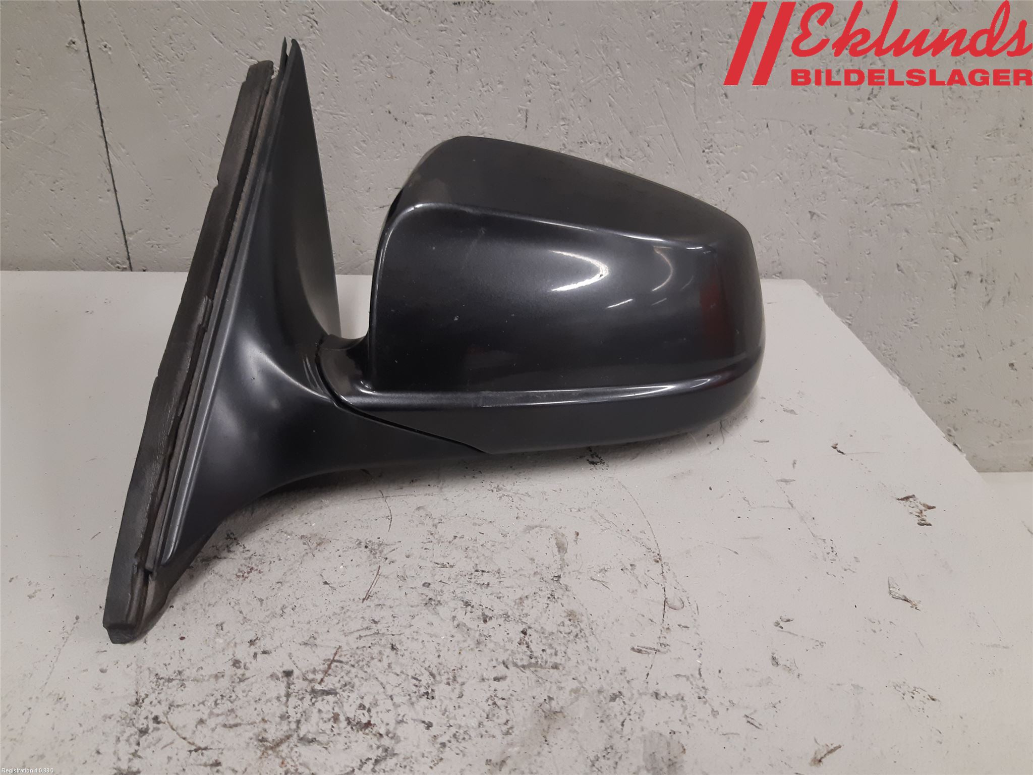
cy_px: 388
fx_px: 776
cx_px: 516
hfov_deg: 67.3
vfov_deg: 53.1
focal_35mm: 26
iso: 125
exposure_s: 1/50
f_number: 1.7
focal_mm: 3.93
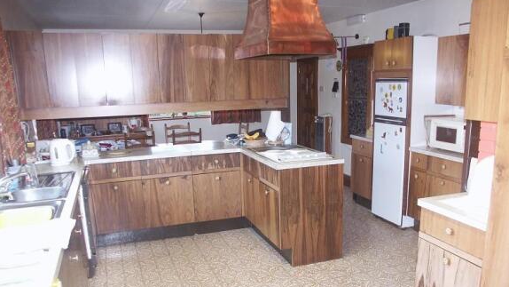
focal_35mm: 31
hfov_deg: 62.6
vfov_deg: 37.5
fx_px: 418
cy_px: 187
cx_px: 258
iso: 200
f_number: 2.8
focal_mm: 7.43
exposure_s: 1/45
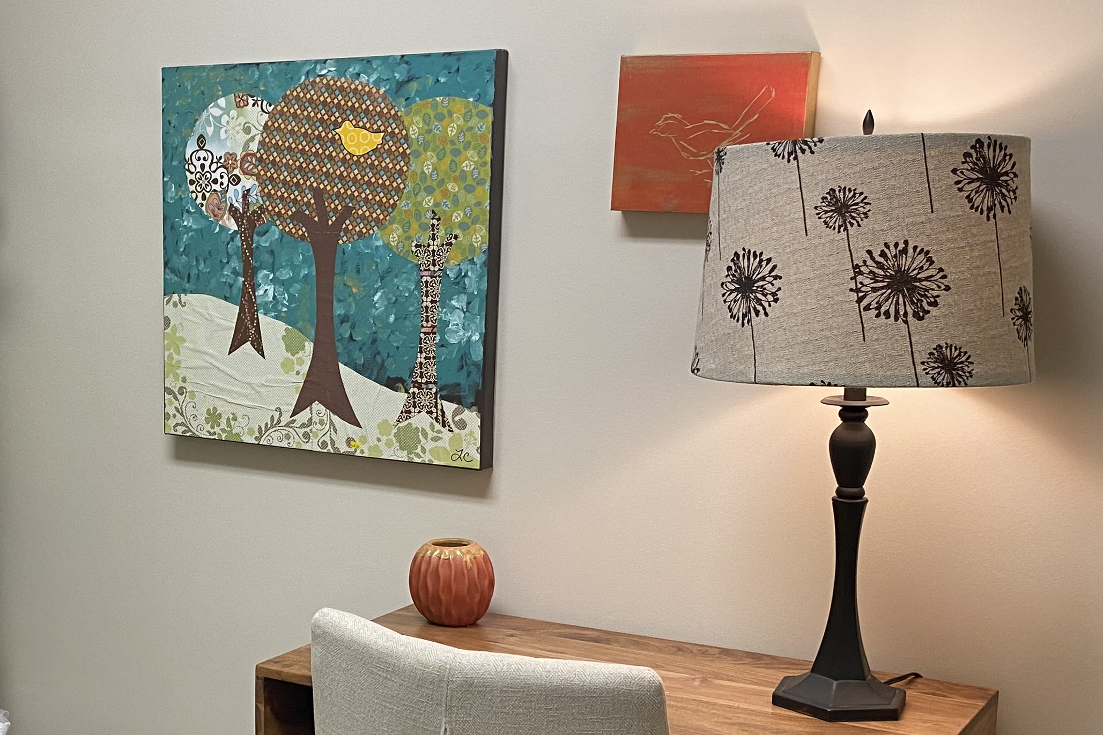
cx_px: 197
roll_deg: +0.8
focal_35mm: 53
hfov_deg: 36.1
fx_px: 1624
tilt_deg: -11.4
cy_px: 507
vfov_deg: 25.3
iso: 80
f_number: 1.8
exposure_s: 1/57
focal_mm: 4.25
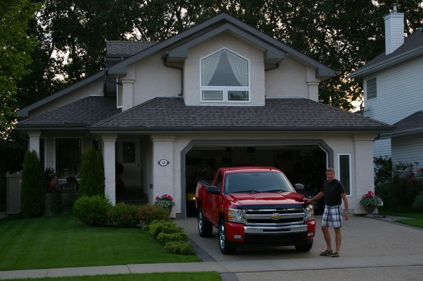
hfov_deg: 33.4
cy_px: 140
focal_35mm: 60
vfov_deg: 22.6
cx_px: 212
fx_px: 704
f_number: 4.5
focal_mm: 40
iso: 200
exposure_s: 1/60
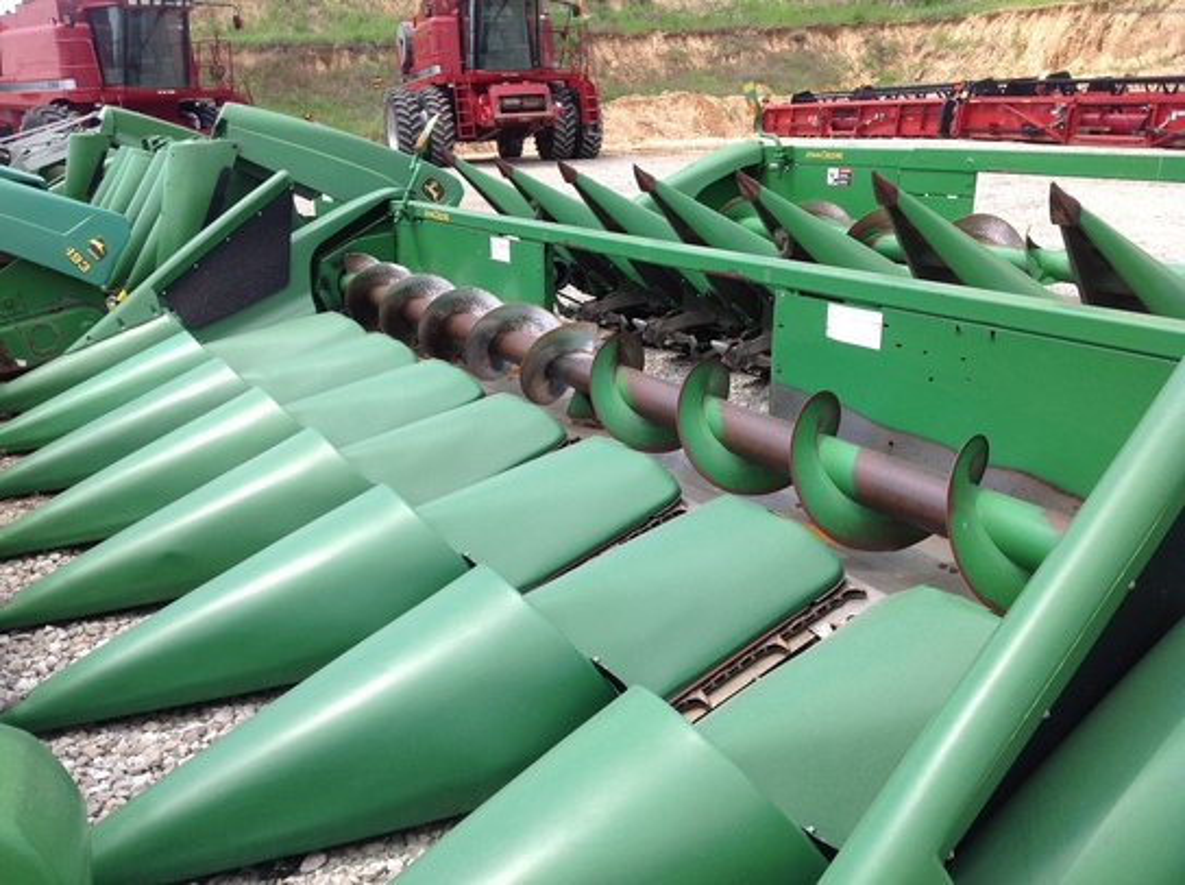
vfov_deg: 40.6
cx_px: 592
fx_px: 1196
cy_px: 442
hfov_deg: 52.7
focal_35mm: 35
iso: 50
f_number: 2.4
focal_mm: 4.28
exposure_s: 1/889
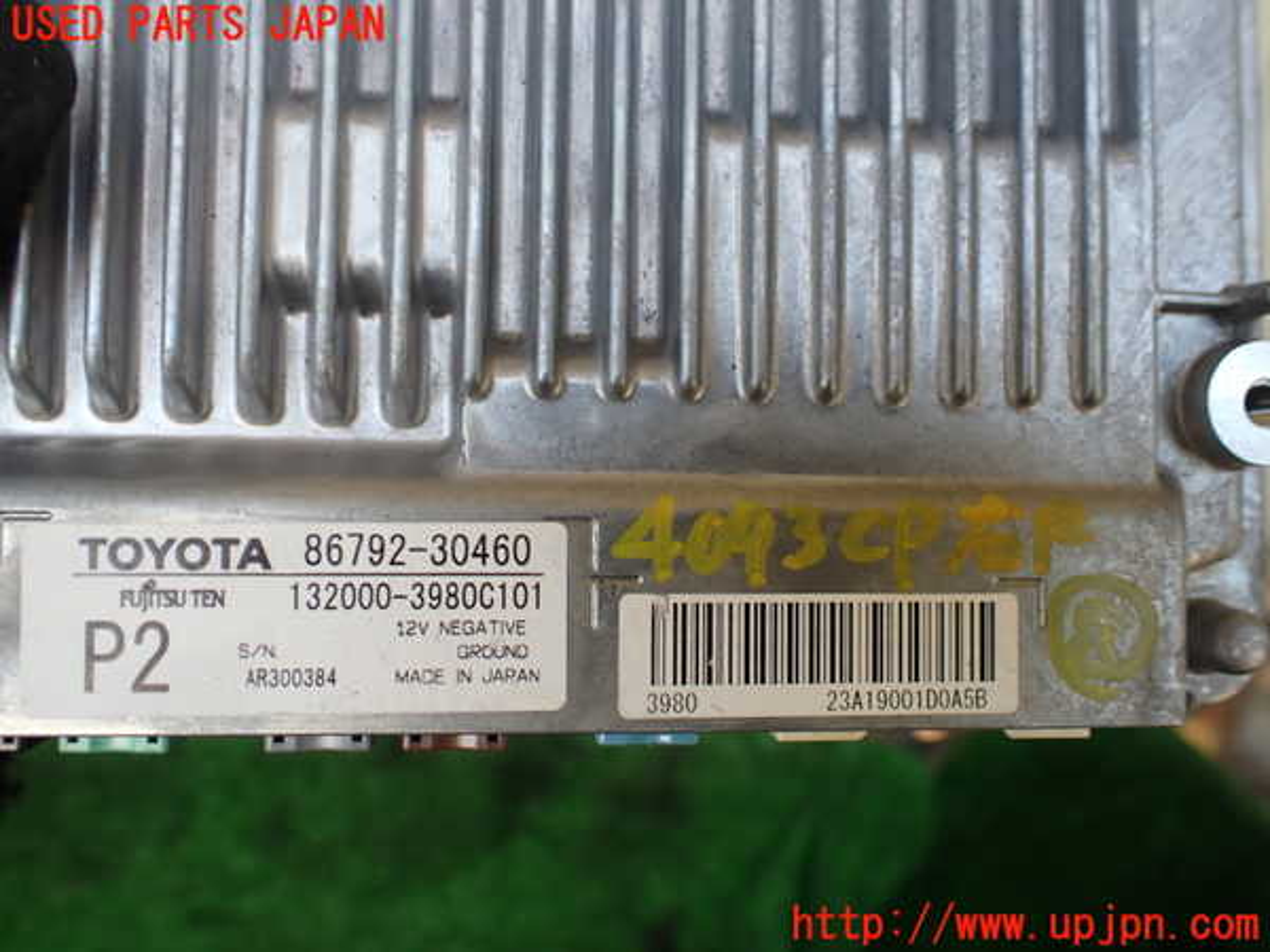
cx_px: 635
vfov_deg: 46.8
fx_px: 1101
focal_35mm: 30
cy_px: 476
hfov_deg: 60.0
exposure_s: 1/125
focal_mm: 5.4
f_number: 2.3
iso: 160
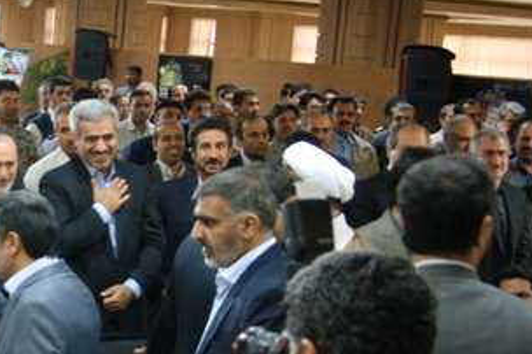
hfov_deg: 23.3
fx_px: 1225
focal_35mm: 83
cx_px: -24
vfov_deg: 16.4
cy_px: 231
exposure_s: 1/30
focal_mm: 24
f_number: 4
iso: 400
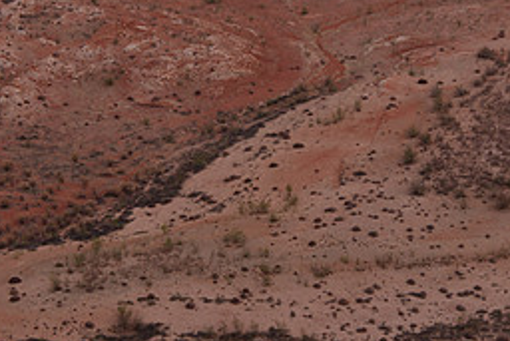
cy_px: 99
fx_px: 4436
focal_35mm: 313
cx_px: 313
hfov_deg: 6.6
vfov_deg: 4.4
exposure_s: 8
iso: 100
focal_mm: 92
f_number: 11
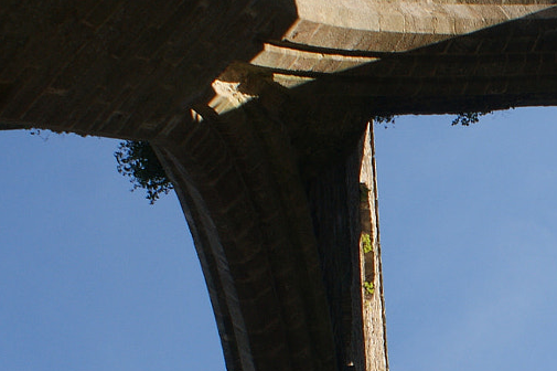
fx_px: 1469
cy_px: 408
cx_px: 660
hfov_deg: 20.2
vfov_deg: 14.1
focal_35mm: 95
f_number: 7.1
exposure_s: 1/60
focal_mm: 20
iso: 100
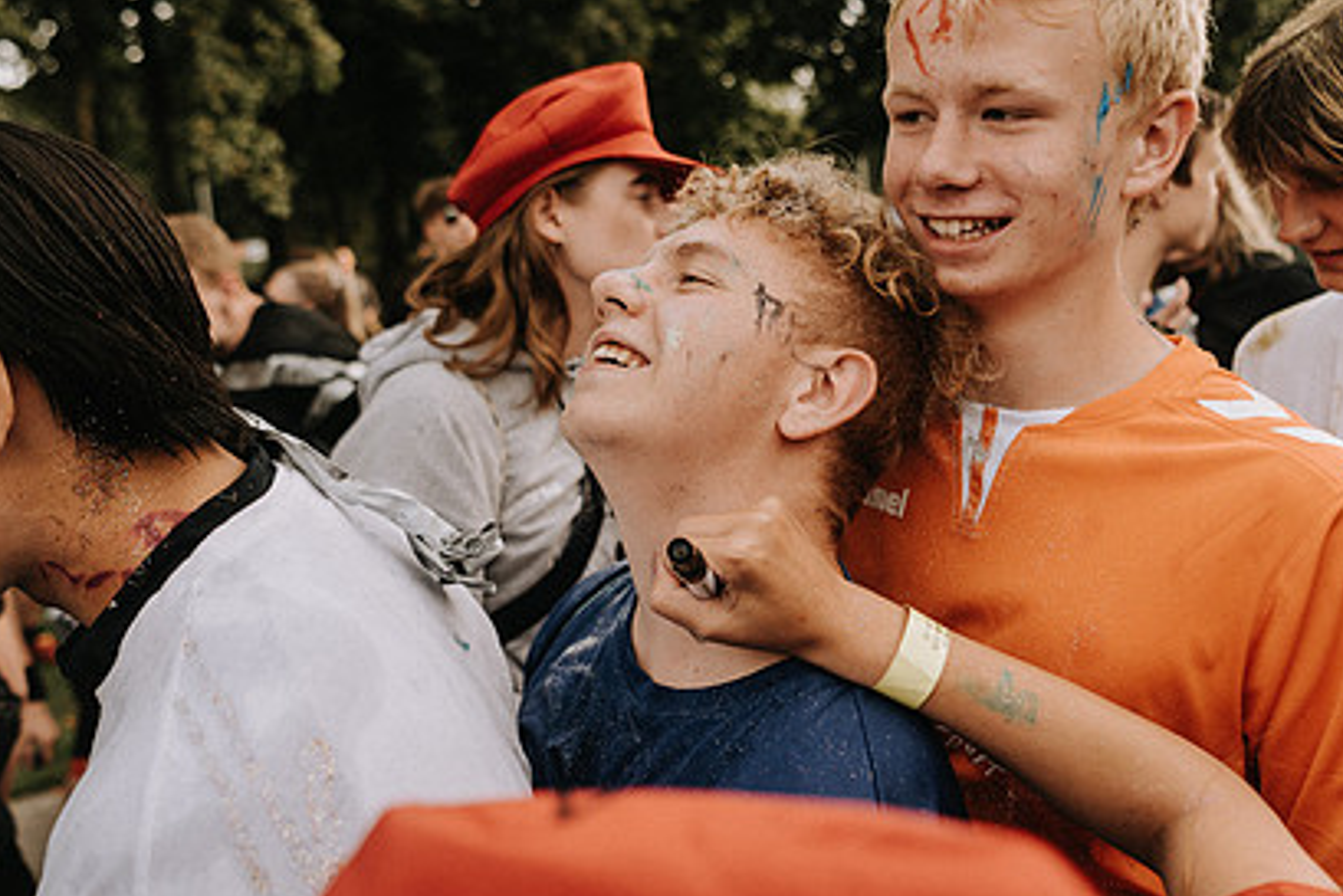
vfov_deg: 38.8
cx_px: 607
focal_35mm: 34
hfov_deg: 55.7
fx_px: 1269
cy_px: 382
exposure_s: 1/400
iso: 100
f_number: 2.8
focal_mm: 24
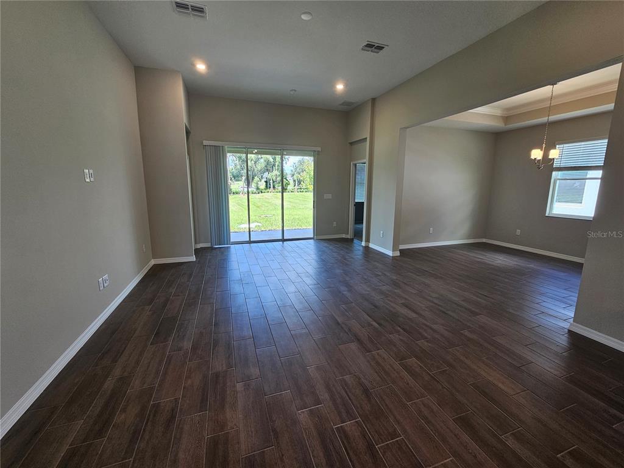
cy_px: 234
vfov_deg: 89.9
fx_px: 234
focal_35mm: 13
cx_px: 312
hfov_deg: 106.2
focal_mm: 2.2
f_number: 2.2
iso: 50
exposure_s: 1/60
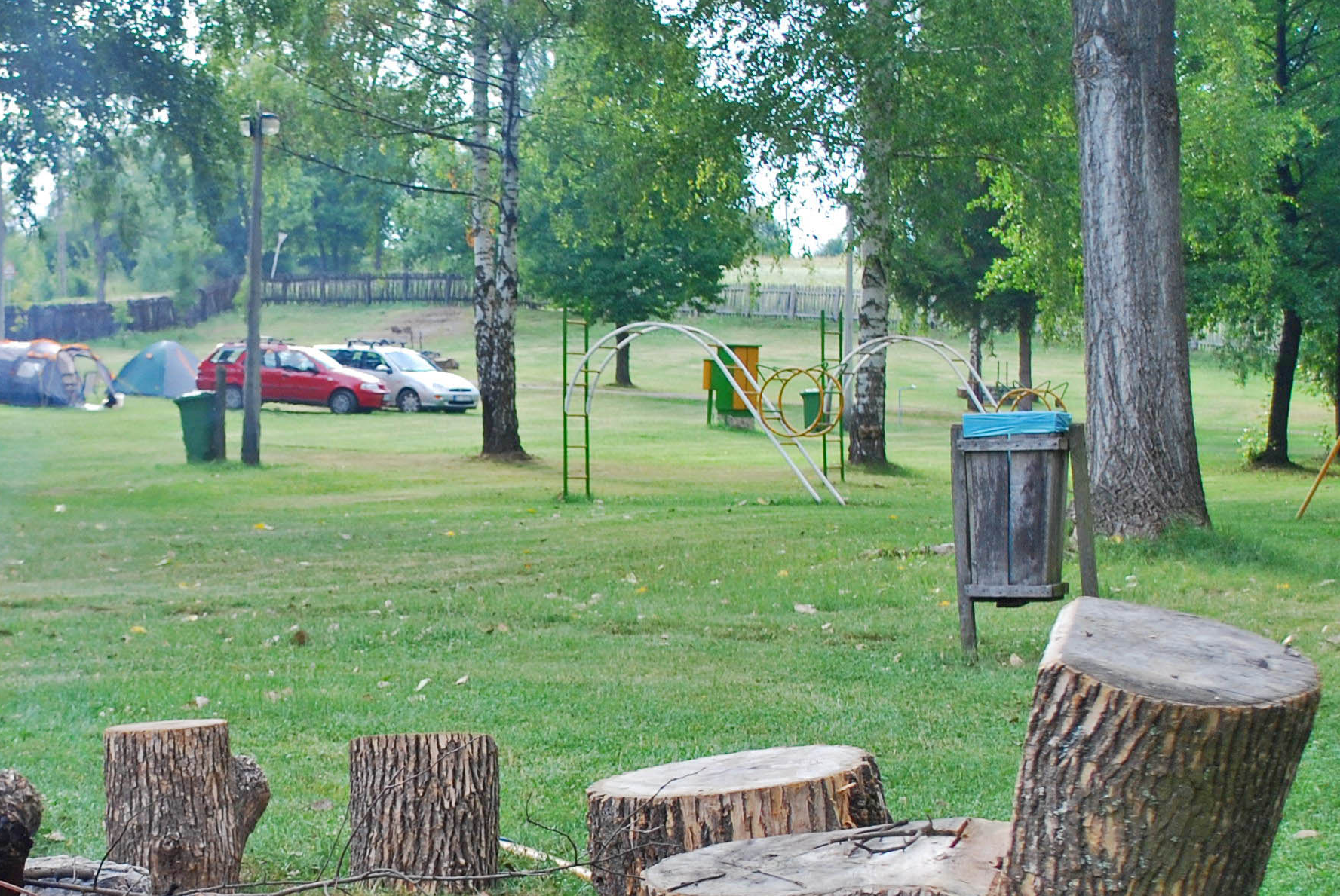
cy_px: 589
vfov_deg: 16.1
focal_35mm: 85
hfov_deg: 23.4
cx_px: 219
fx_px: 3167
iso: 200
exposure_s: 1/100
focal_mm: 26
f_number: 5
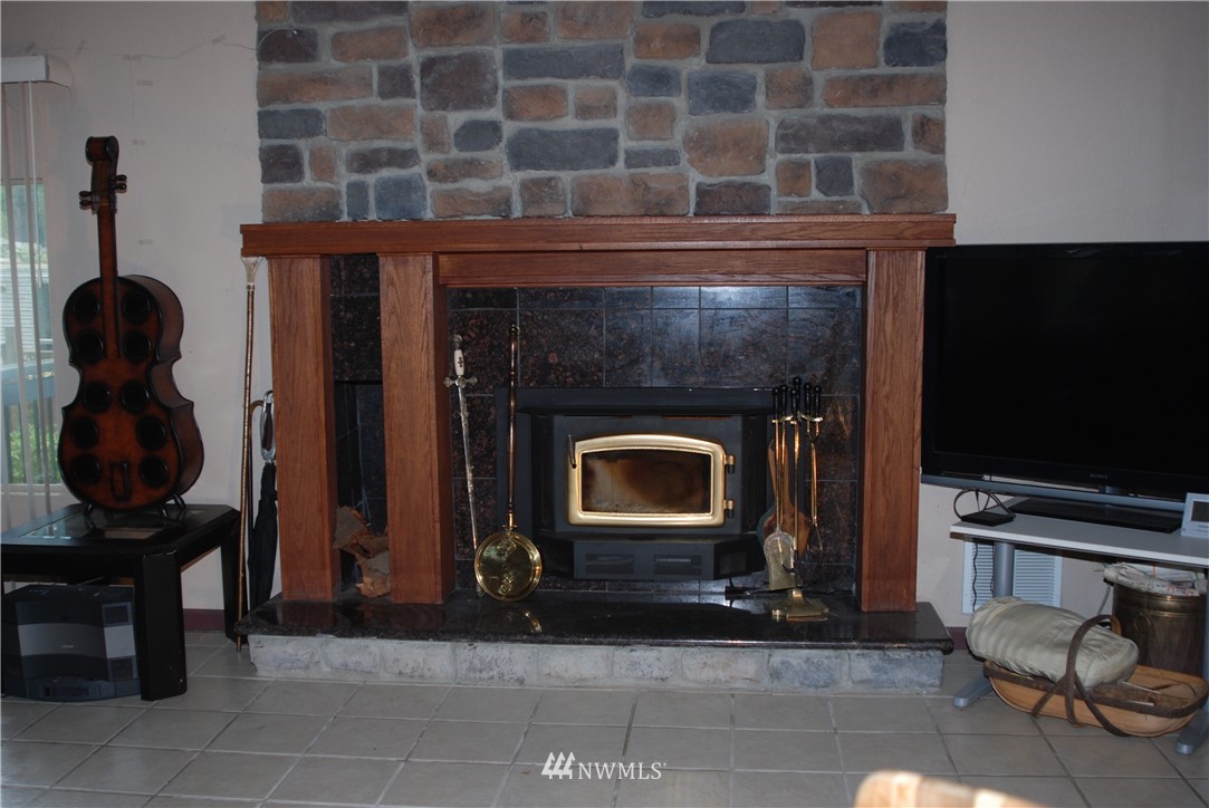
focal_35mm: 36
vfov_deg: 36.9
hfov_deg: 53.1
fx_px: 1210
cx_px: 604
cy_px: 404
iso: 200
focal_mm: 24
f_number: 4
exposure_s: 1/60
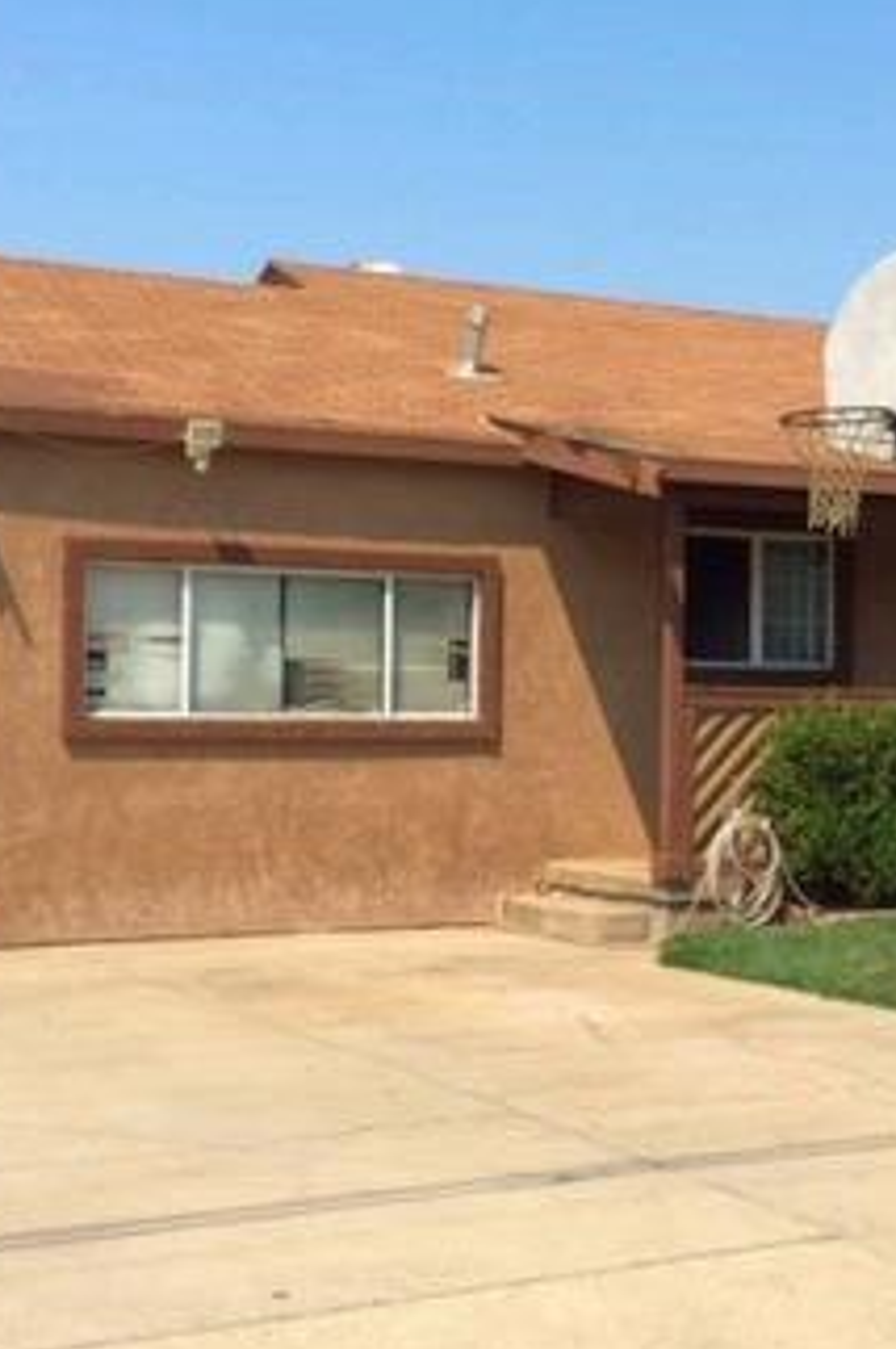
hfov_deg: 22.4
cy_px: 637
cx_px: 674
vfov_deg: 33.4
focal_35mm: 60
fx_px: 2245
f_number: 2.2
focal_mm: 4.15
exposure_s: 1/2475
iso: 32
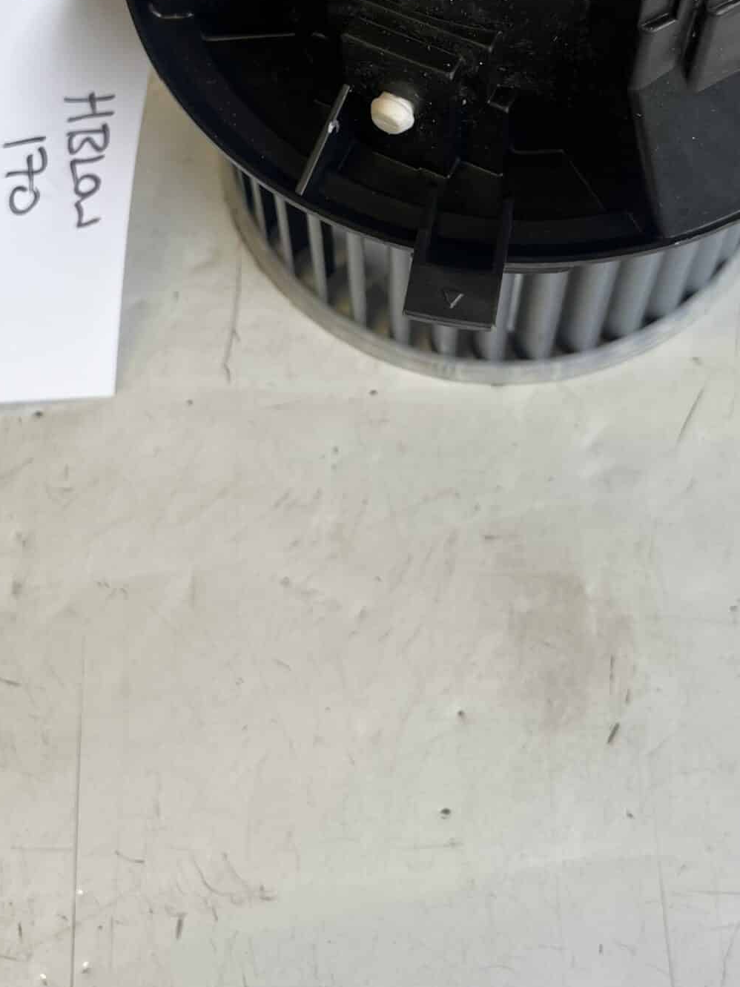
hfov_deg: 29.1
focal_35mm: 50
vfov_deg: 36.8
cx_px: 420
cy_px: 191
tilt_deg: -61.1
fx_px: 1425
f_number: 1.6
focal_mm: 5.1
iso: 50
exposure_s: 1/100
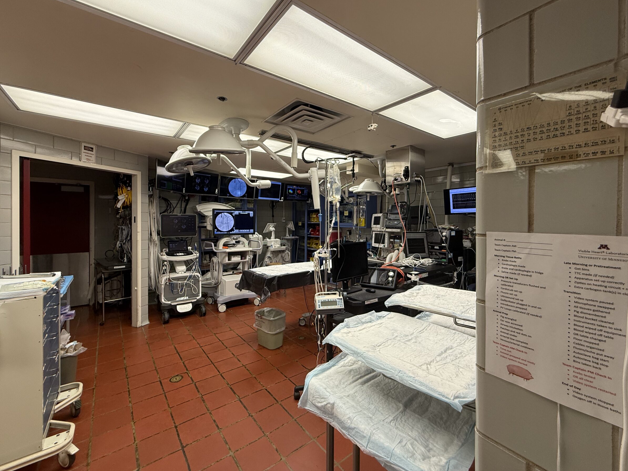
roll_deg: -0.2
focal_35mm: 15
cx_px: 320
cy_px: 221
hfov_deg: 98.2
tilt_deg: +0.0
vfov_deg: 81.7
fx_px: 272
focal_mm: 2.22
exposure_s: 1/120
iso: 160
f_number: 2.2
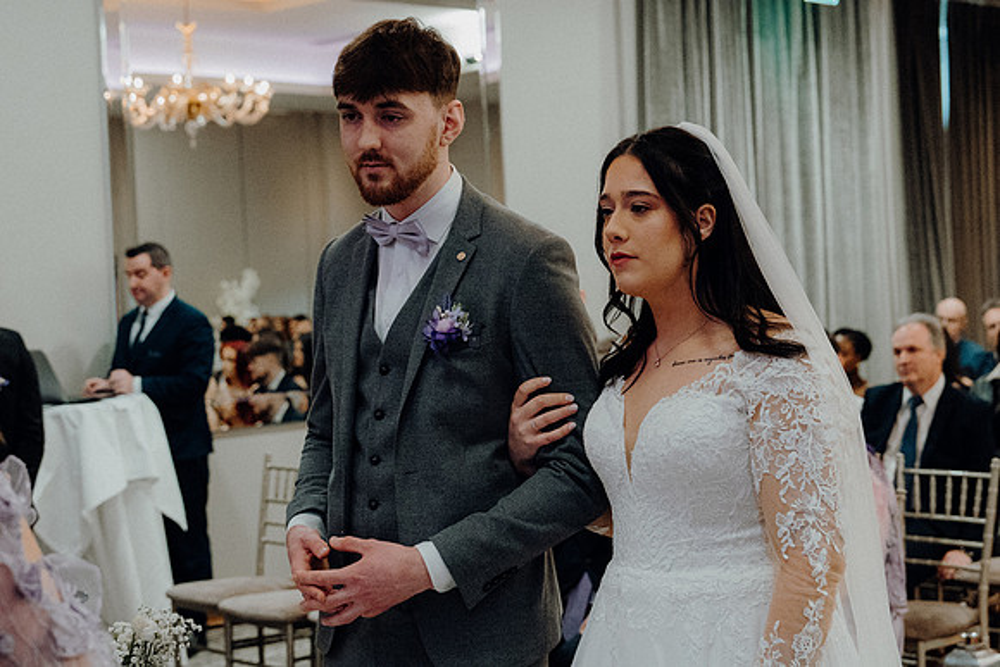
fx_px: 1778
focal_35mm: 64
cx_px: 500
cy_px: 334
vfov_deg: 21.3
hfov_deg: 31.4
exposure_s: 1/200
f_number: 3.5
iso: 5000
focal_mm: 43
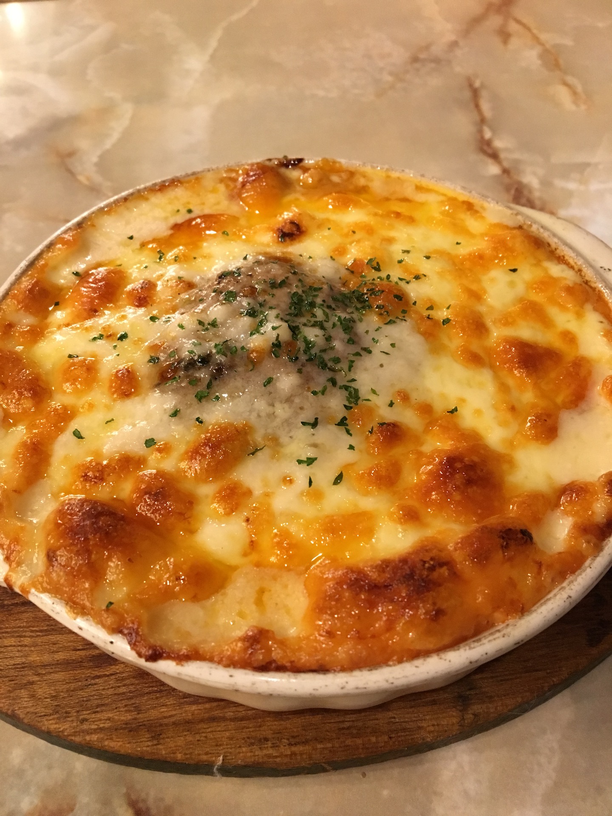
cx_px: 306
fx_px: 684
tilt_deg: -51.6
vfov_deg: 61.7
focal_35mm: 29
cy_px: 408
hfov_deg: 48.2
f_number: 2.2
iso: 200
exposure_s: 1/15
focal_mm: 4.15
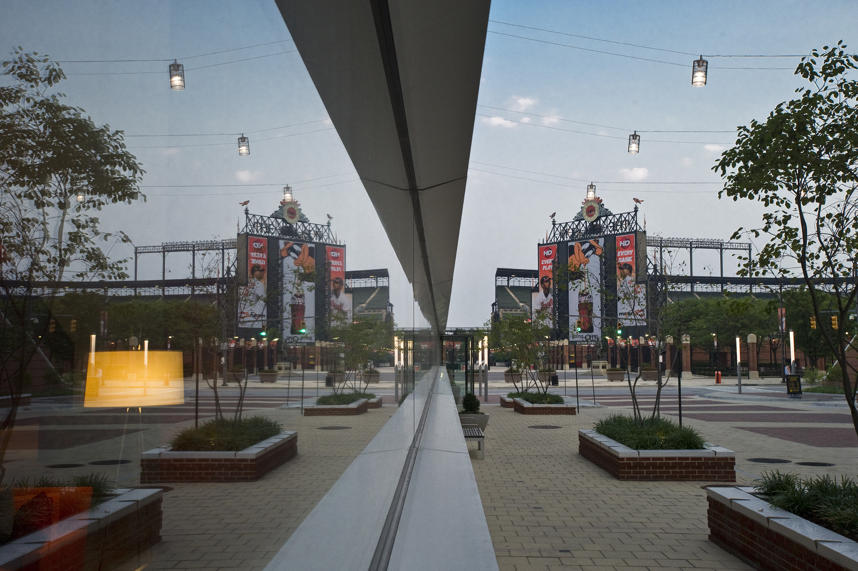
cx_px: 429
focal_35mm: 35
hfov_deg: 54.5
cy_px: 286
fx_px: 834
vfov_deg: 37.8
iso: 2000
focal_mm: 35
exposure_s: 1/100
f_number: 11
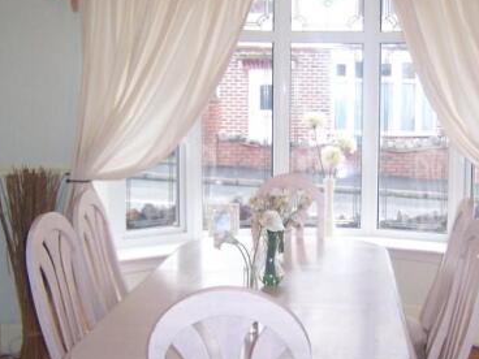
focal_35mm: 57
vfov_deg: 25.7
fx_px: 789
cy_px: 171
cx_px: 317
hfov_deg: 33.5
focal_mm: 5.6
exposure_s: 1/90
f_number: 2.4
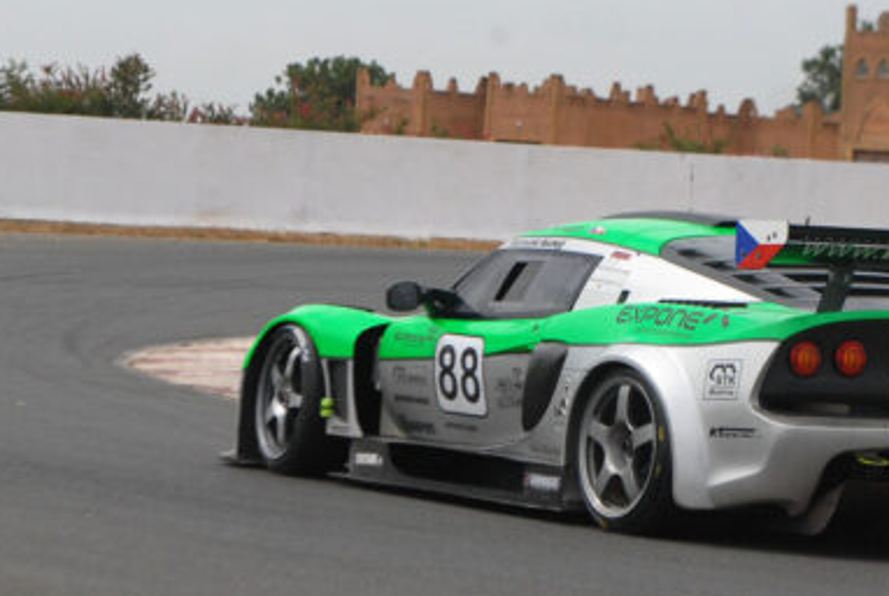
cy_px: 240
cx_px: 593
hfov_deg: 15.5
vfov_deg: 10.4
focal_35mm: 132
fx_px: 3265
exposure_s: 1/2000
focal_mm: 56
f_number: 4.5
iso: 200
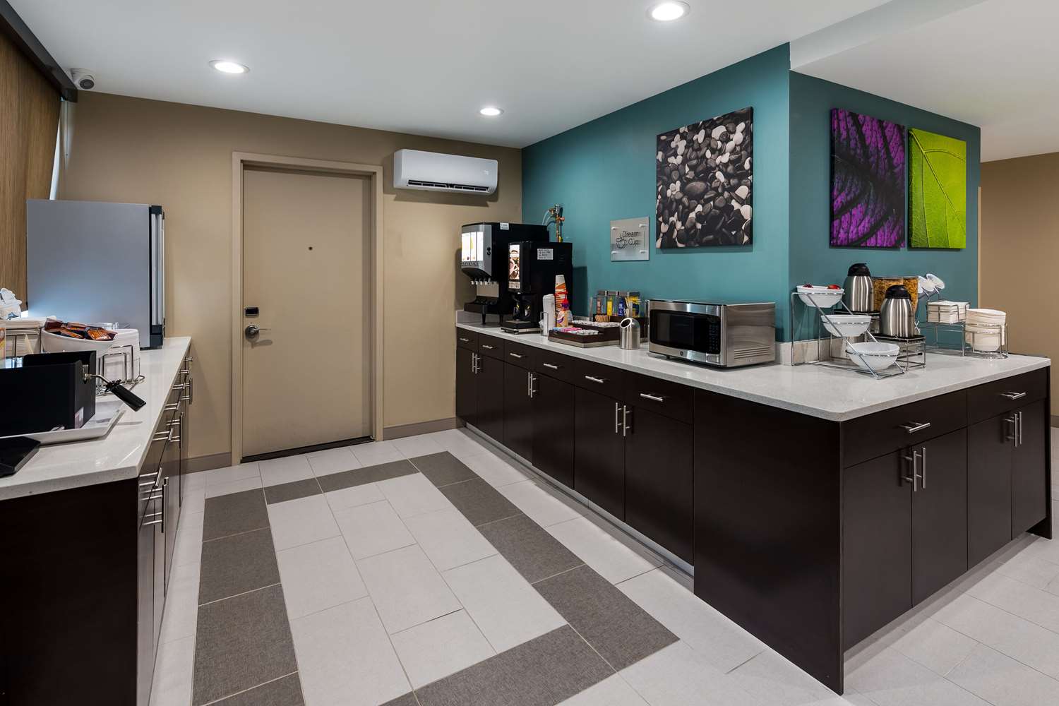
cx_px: 530
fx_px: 412
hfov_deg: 104.3
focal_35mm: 14
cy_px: 353
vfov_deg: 81.2
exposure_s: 1/6
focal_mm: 14
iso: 400
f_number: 5.6
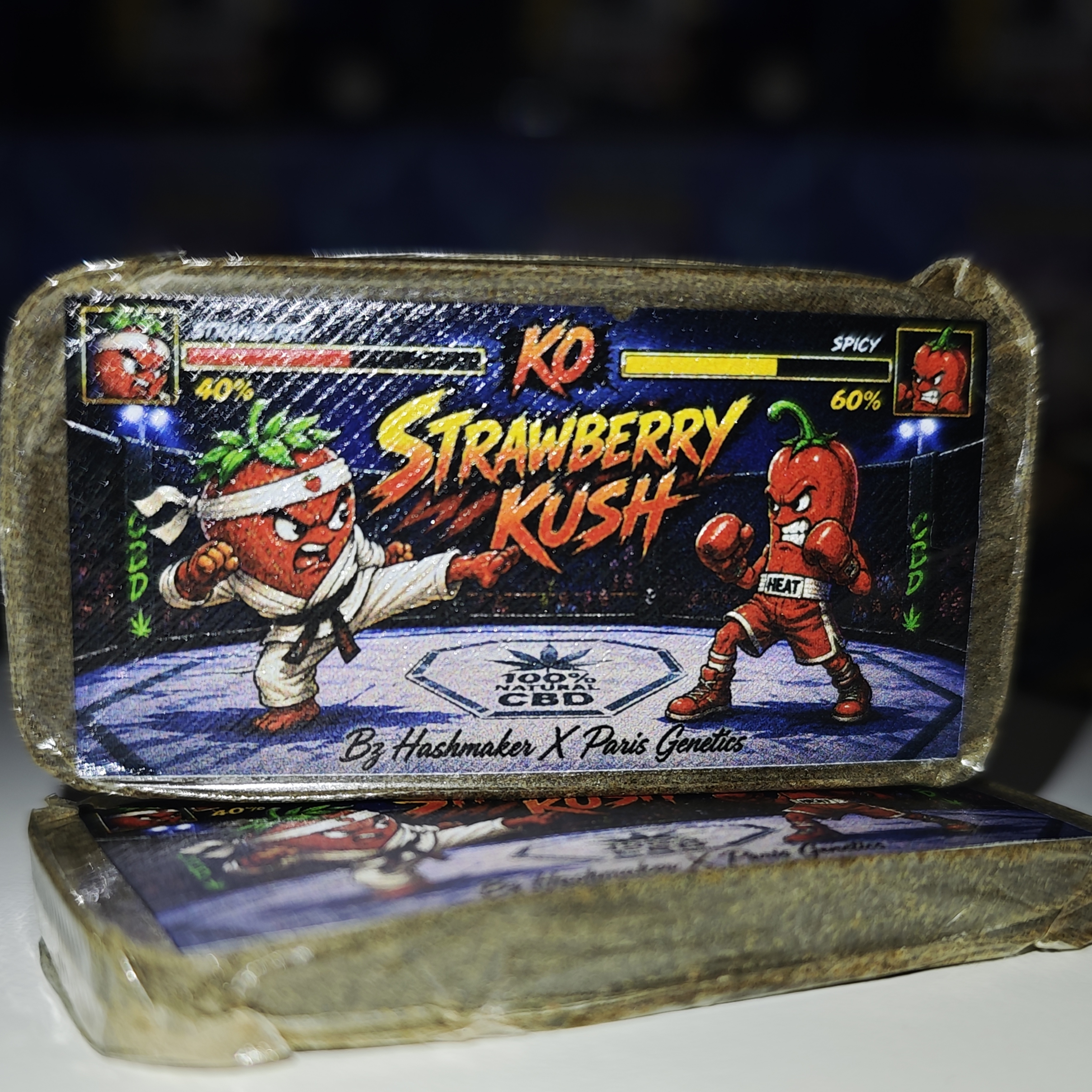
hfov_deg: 38.3
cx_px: 548
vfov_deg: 38.0
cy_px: 707
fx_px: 1570
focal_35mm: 44
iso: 64
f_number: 1.63
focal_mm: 8.72
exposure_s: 1/100
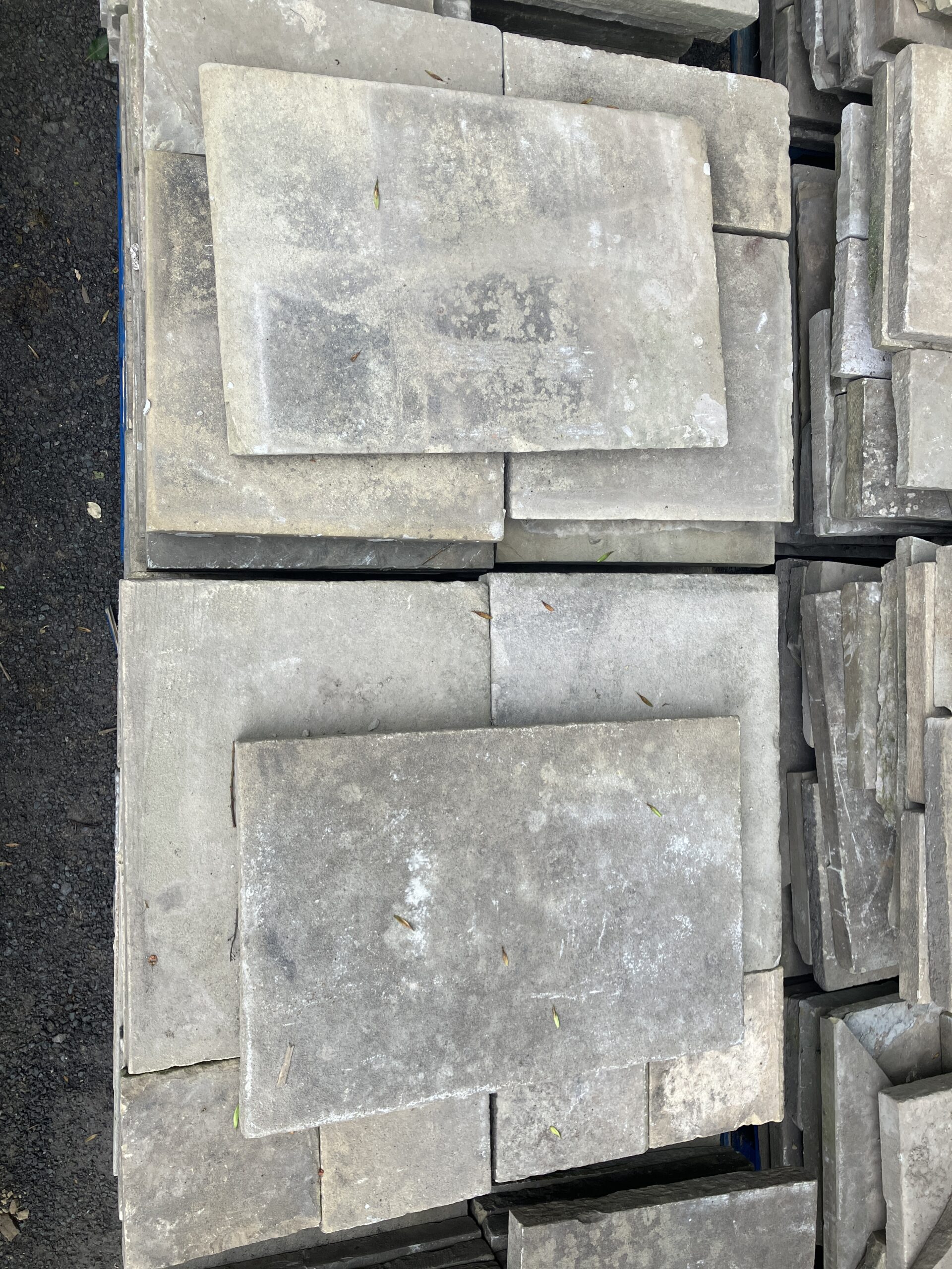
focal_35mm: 28
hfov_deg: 49.7
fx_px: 1027
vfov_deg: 63.4
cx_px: 476
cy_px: 634
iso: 32
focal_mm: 3.99
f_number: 1.8
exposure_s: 1/337
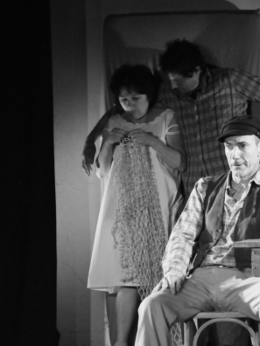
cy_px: 173
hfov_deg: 5.7
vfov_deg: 7.6
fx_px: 2624
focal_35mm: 262
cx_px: 179
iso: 3200
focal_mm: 120
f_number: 6
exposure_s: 1/400
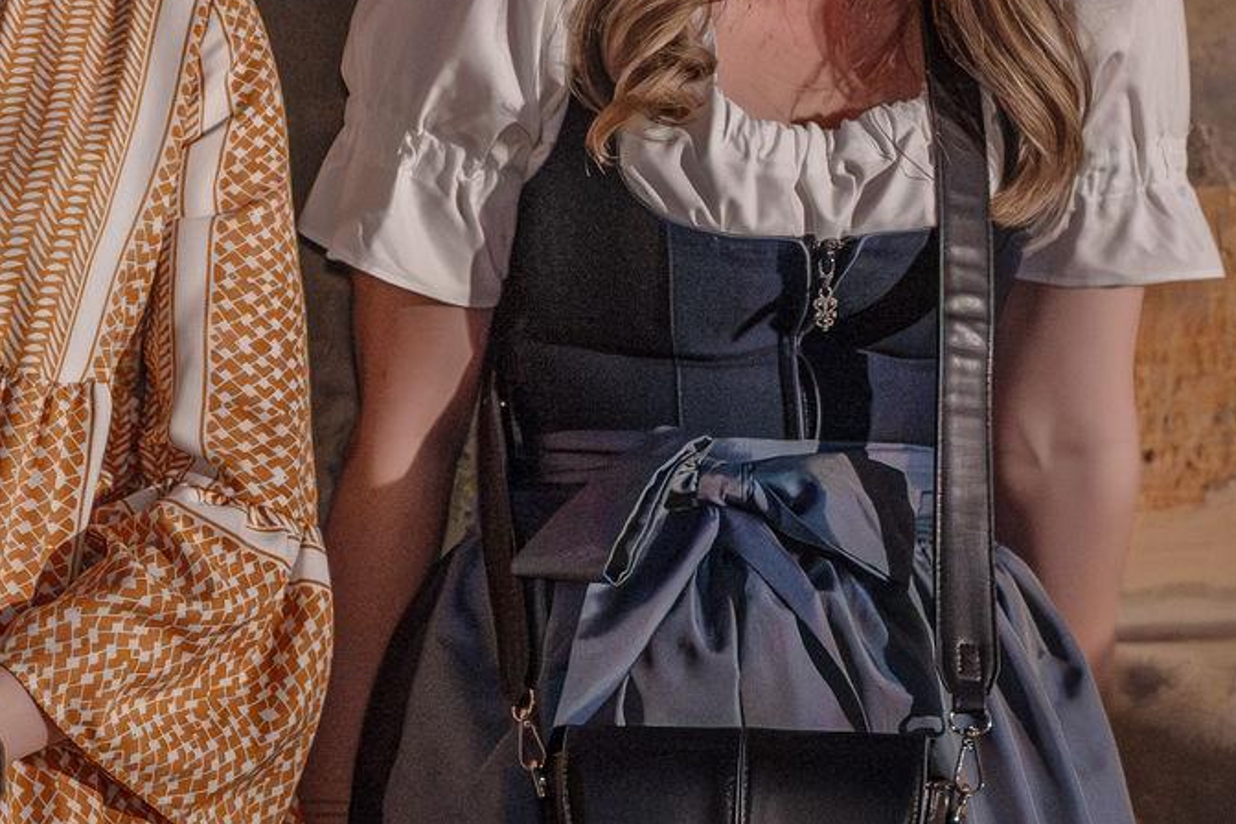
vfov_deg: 13.6
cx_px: -239
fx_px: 3433
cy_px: 208
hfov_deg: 19.3
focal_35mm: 100
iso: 20000
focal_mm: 35
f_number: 2
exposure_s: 1/160
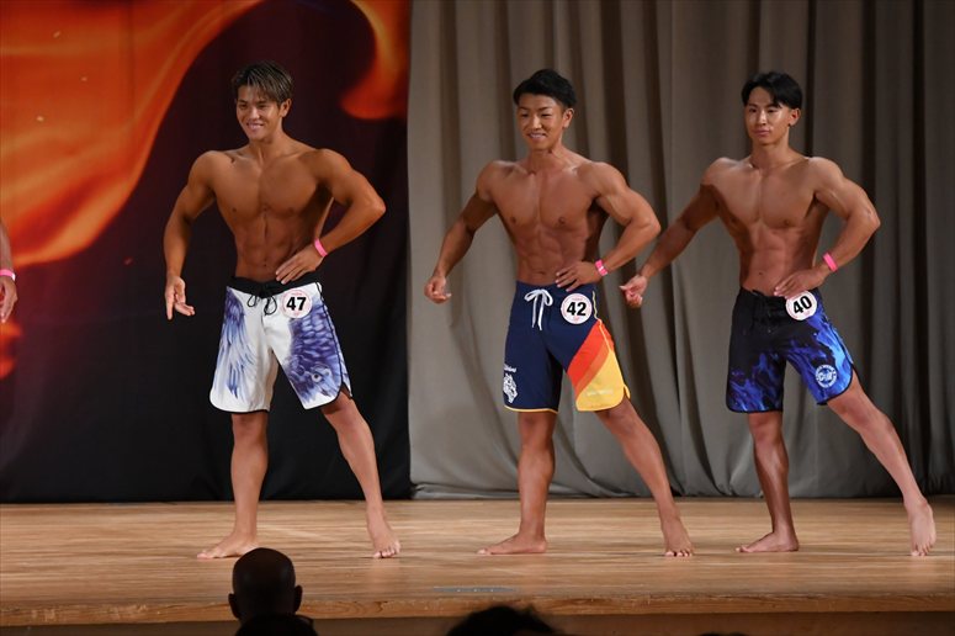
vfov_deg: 5.7
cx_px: 478
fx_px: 6364
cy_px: 318
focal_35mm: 240
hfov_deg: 8.6
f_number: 5.6
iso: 3200
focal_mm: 160
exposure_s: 1/400
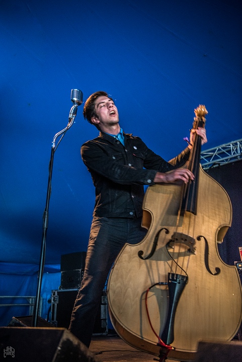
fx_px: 383
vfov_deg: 50.7
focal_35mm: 38
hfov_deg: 35.1
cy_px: 181
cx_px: 121
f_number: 2.8
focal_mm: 38
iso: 800
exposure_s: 1/125
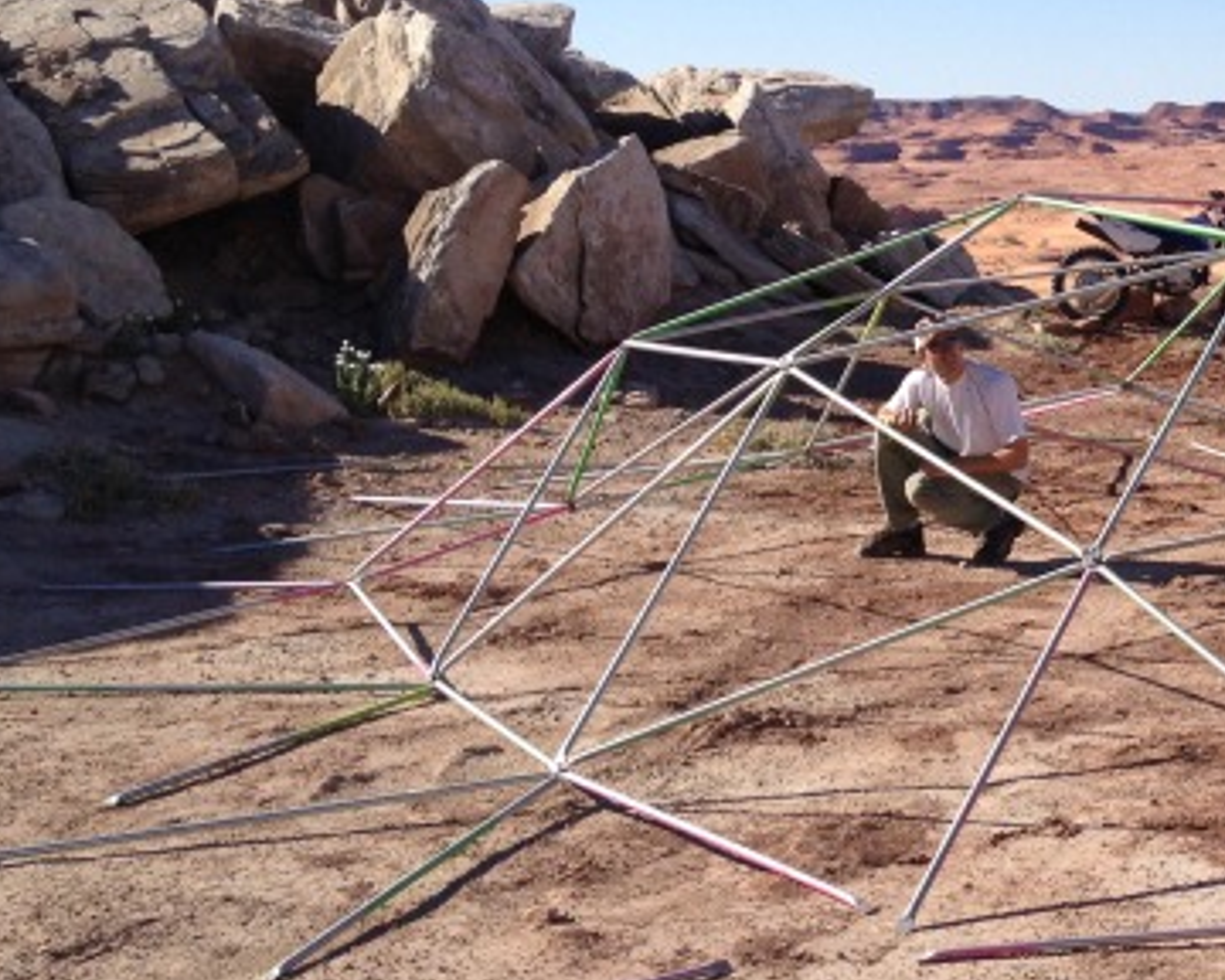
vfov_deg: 20.1
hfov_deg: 23.9
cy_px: 323
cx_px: 1235
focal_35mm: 76
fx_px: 2755
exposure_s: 1/1783
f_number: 2.4
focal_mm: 4.28
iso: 50
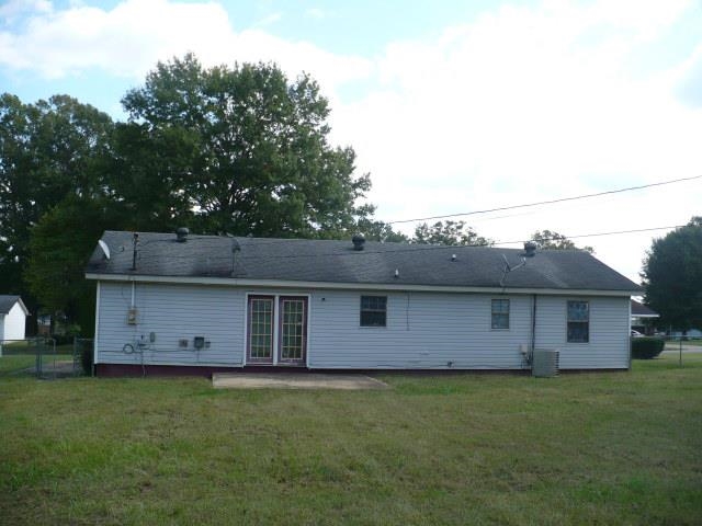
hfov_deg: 50.1
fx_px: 750
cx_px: 351
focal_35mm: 37
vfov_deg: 38.7
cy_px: 263
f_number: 2.8
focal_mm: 6.1
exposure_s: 1/640
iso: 100
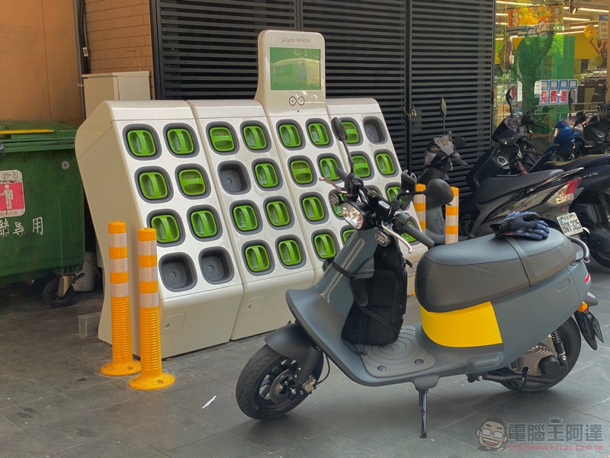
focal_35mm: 52
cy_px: 229
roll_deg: +0.8
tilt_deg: -7.0
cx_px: 305
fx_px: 917
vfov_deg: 28.1
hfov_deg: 36.8
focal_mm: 6
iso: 20
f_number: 2
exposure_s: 1/137
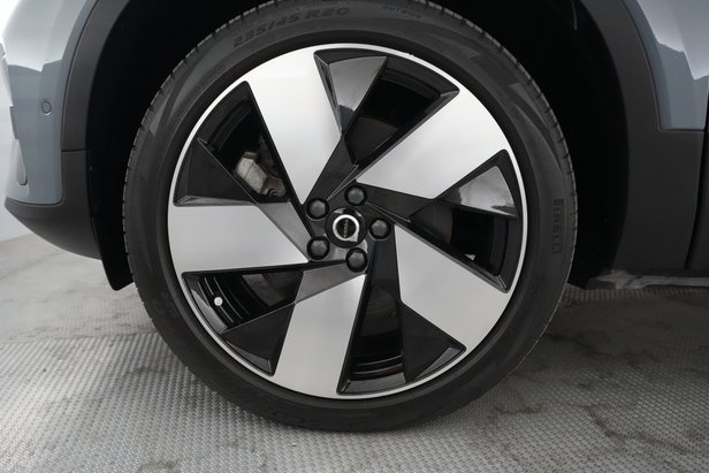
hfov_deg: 67.4
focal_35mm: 27
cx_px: 350
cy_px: 230
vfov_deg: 47.9
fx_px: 532
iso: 10000
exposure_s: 1/320
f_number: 4
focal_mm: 26
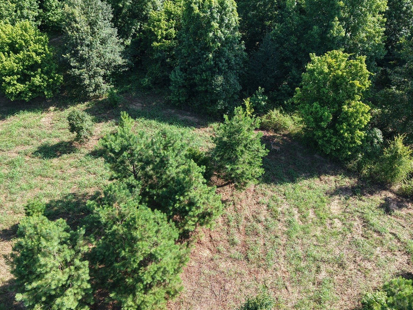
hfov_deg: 55.3
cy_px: 165
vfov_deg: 42.9
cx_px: 215
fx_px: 394
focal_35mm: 33
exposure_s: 1/725
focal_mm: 8.67
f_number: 1.8
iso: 100
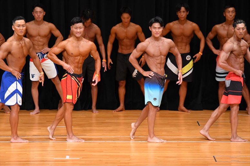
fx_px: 1666
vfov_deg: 5.7
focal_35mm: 240
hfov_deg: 8.6
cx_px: 125
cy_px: 83
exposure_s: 1/400
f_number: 5.6
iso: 4000
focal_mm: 160
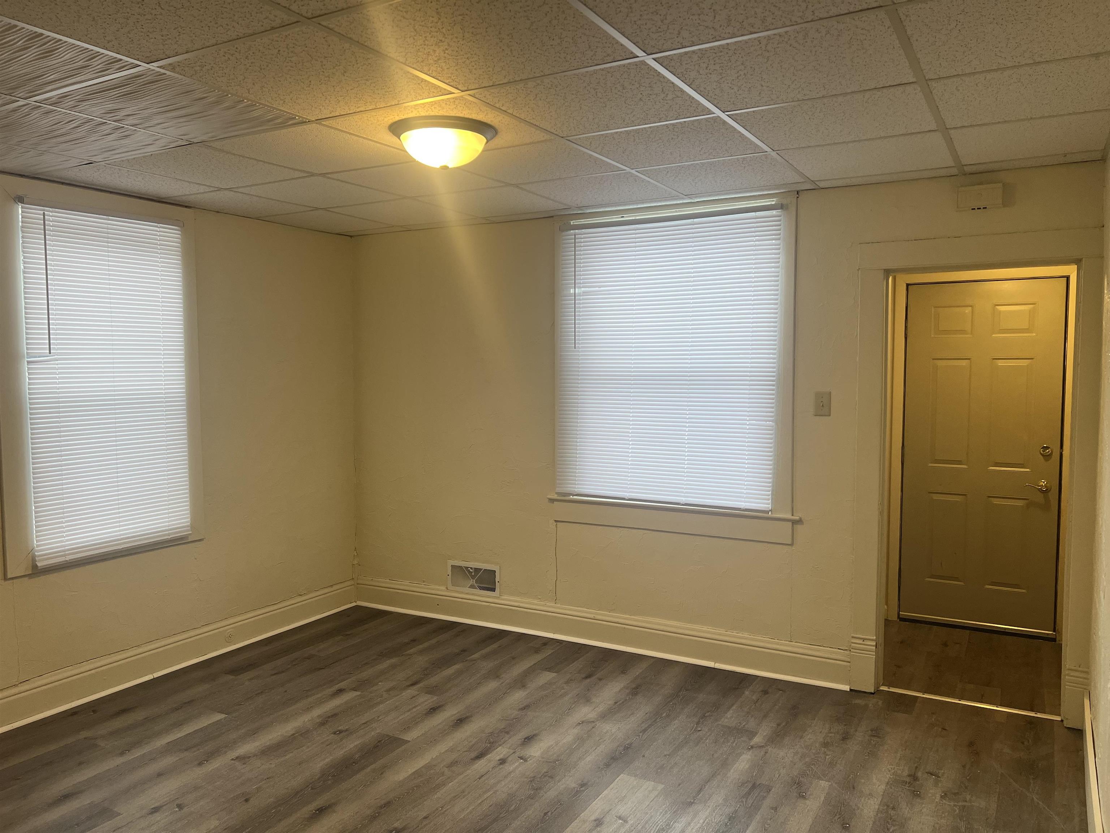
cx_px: 555
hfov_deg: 67.3
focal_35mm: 26
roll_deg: +0.5
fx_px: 834
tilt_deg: -4.5
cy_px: 416
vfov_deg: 53.1
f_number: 1.5
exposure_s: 1/120
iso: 100
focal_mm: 5.7
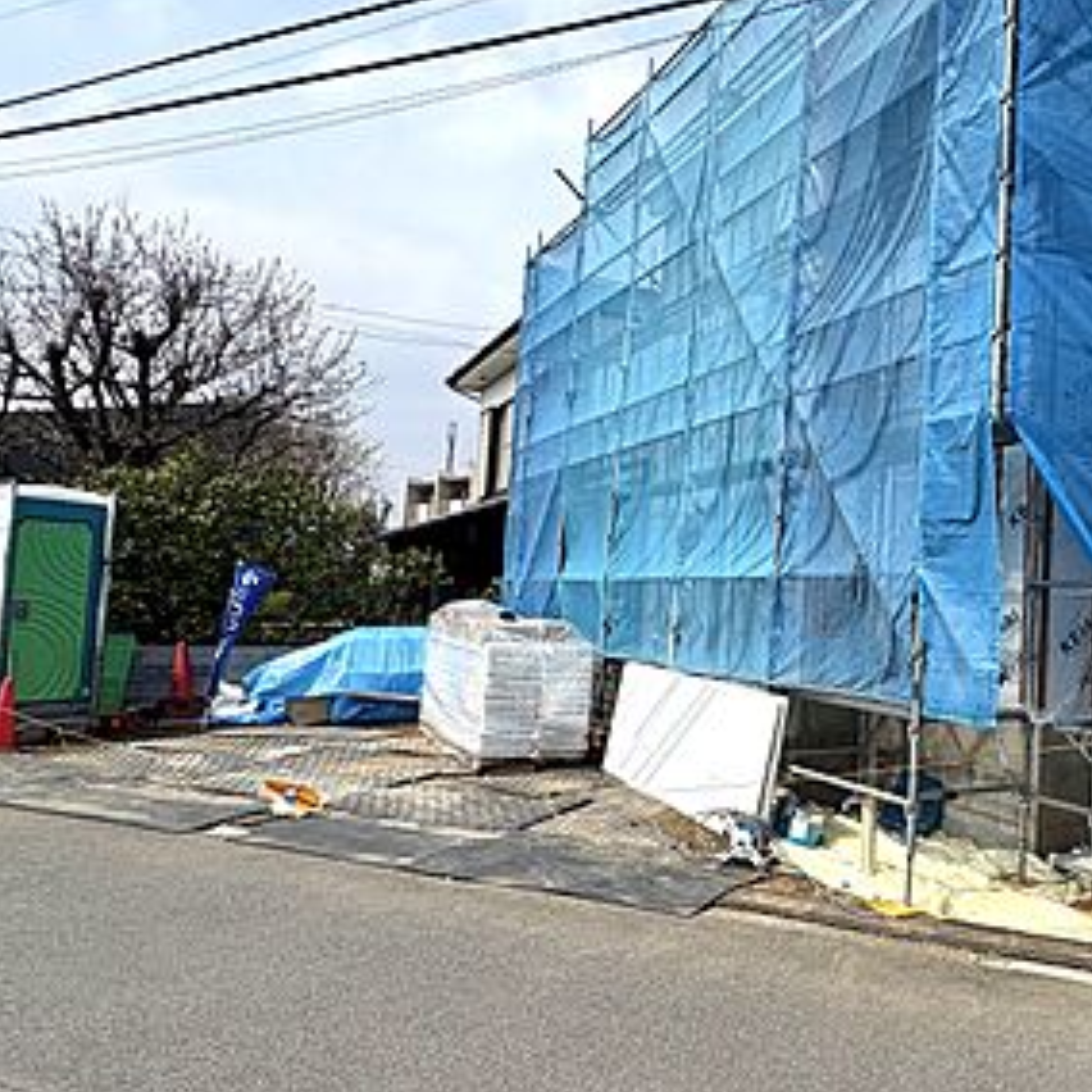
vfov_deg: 59.1
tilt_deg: +4.5
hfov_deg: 53.4
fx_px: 964
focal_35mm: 27
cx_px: 934
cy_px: 548
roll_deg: -1.8
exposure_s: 1/2208
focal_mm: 2.22
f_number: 2.2
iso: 50
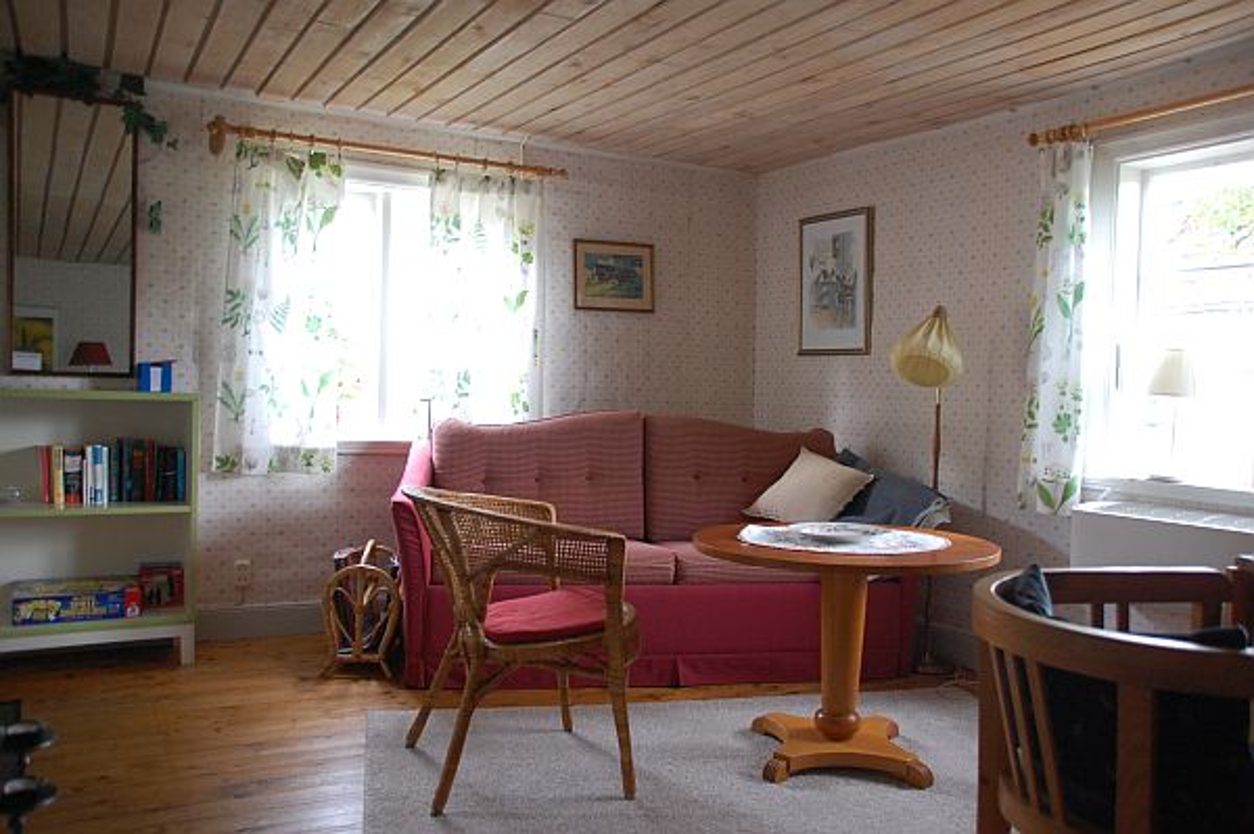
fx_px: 940
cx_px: 627
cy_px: 417
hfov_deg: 67.4
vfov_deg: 47.9
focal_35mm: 27
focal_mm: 18
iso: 800
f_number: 3.5
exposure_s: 1/30
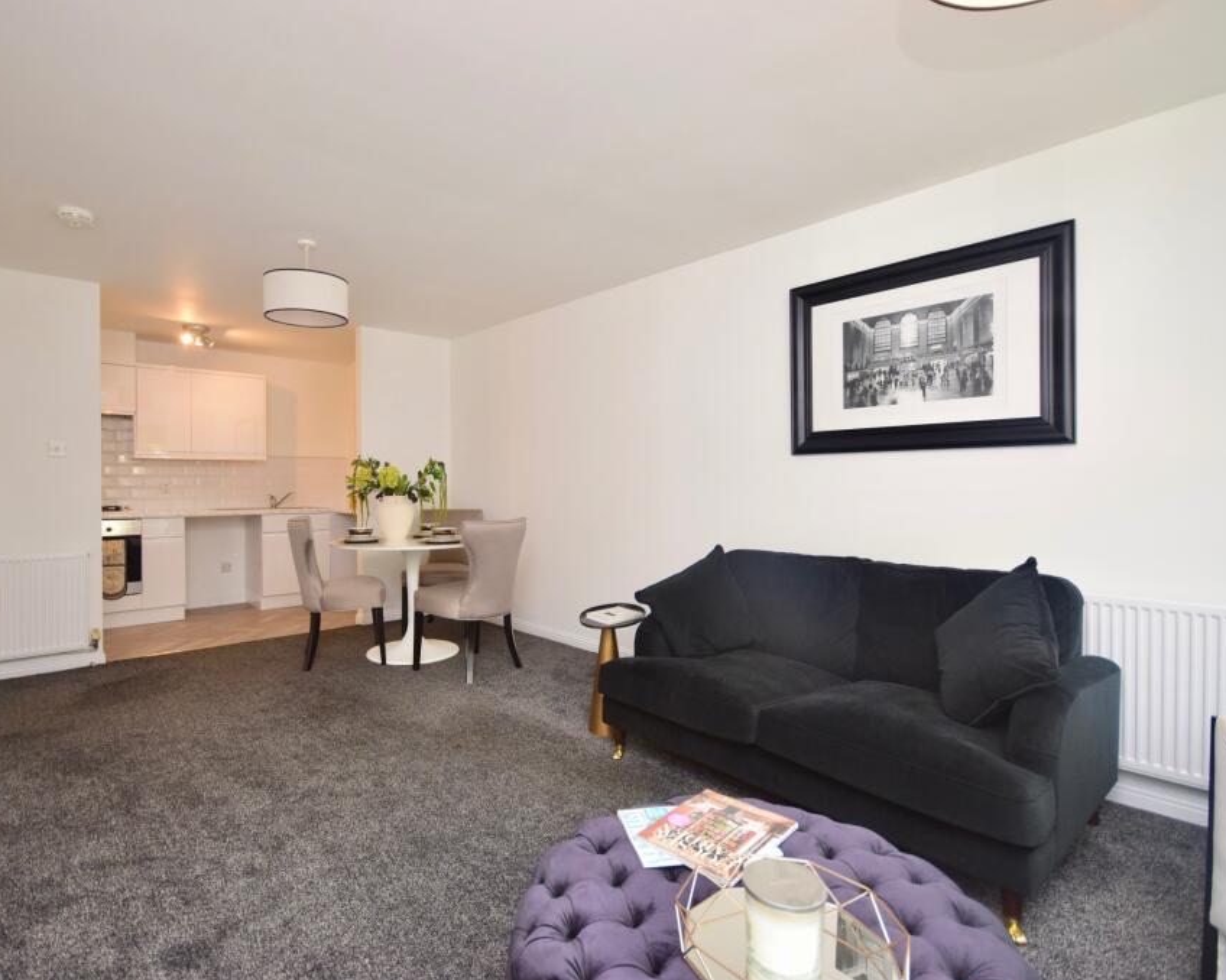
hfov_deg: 89.5
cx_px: 564
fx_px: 617
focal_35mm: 17
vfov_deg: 77.0
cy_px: 492
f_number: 5
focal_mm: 10
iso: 800
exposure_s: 1/50
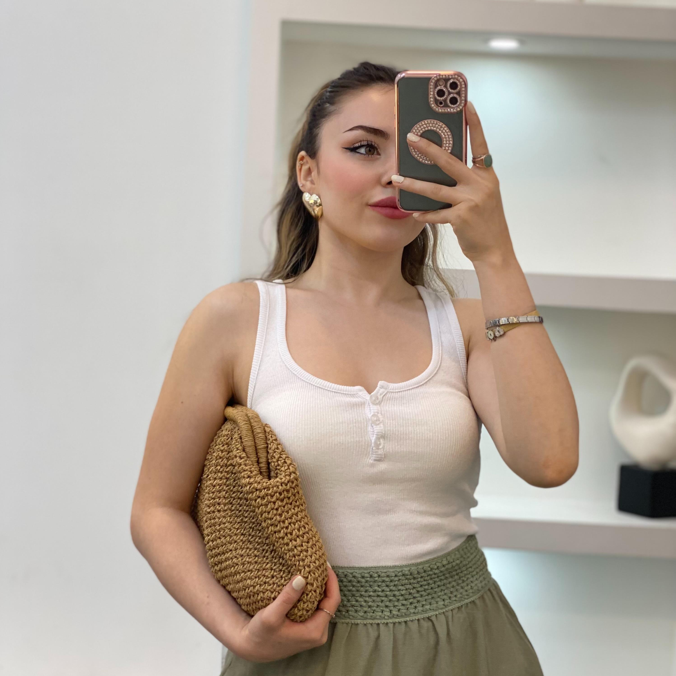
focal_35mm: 62
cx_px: 334
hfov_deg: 27.7
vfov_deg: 27.7
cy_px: 339
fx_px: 1370
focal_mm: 6
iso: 80
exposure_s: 1/122
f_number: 2
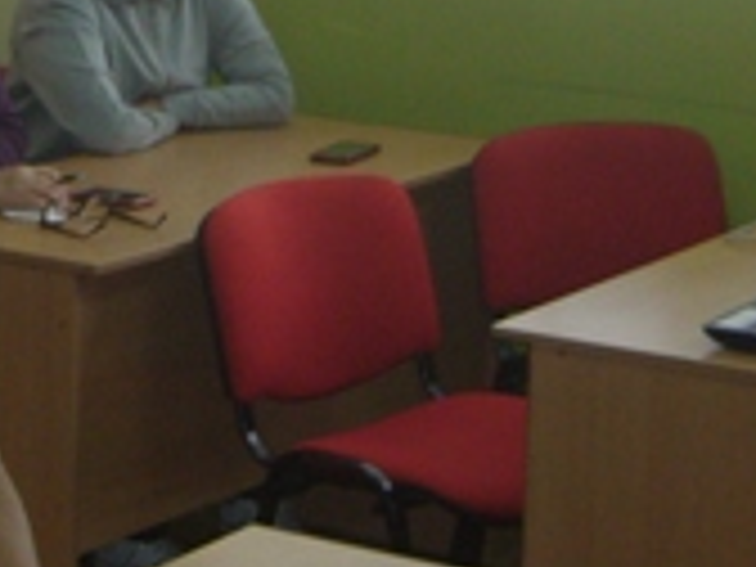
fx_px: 2905
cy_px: 27
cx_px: 176
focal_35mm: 133
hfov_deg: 14.8
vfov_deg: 11.1
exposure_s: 1/30
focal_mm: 5.8
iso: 100
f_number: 2.8
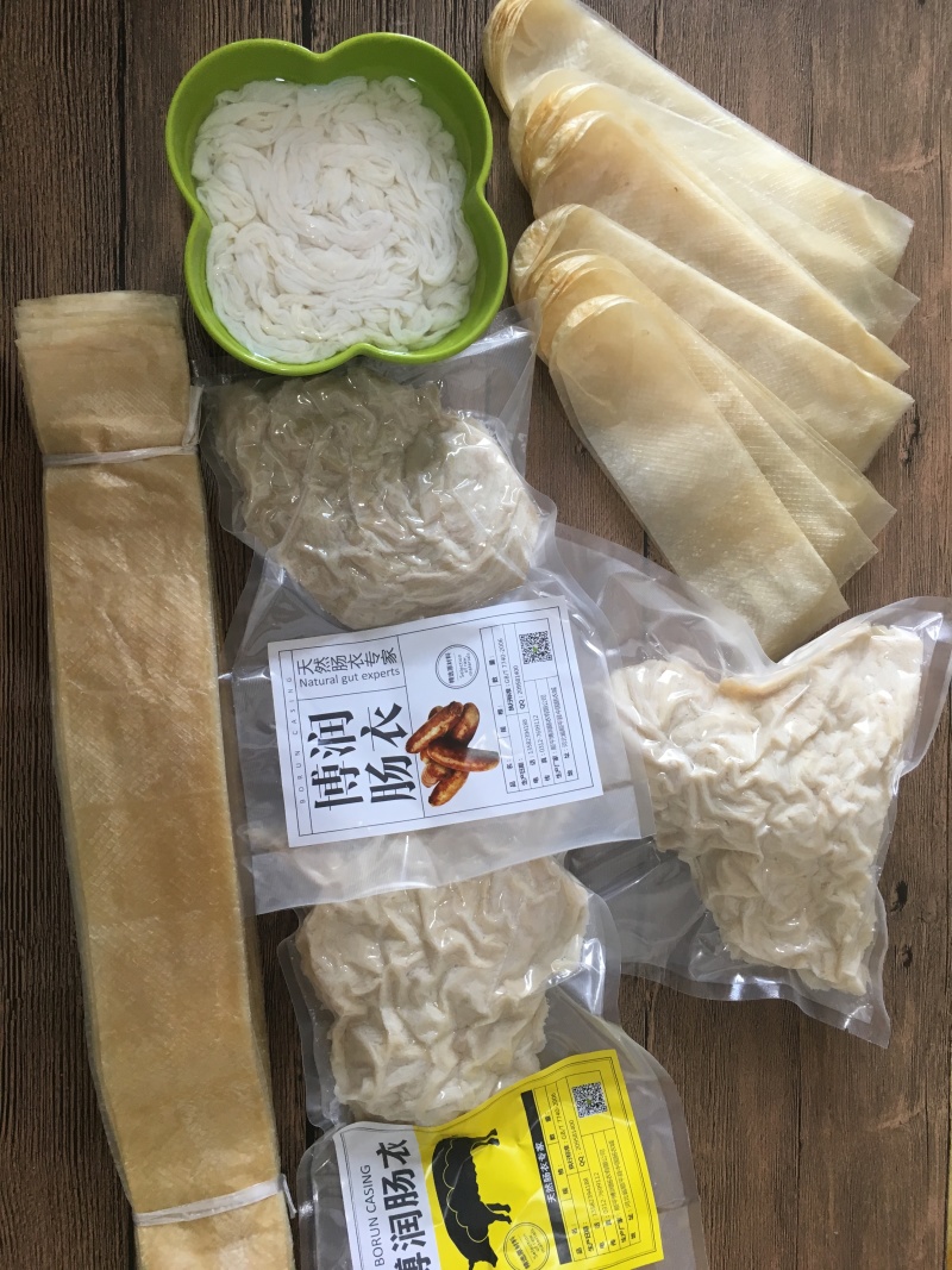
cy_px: 635
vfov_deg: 61.7
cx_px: 476
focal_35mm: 29
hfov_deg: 48.2
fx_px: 1064
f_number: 2.2
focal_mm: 4.15
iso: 50
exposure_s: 1/33
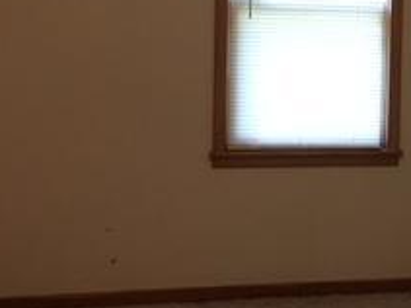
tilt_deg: -4.1
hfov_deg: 22.1
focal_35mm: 88
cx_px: 292
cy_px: 37
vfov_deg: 16.6
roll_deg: -2.5
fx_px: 1044
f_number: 2.2
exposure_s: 1/30
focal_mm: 4.15
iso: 125
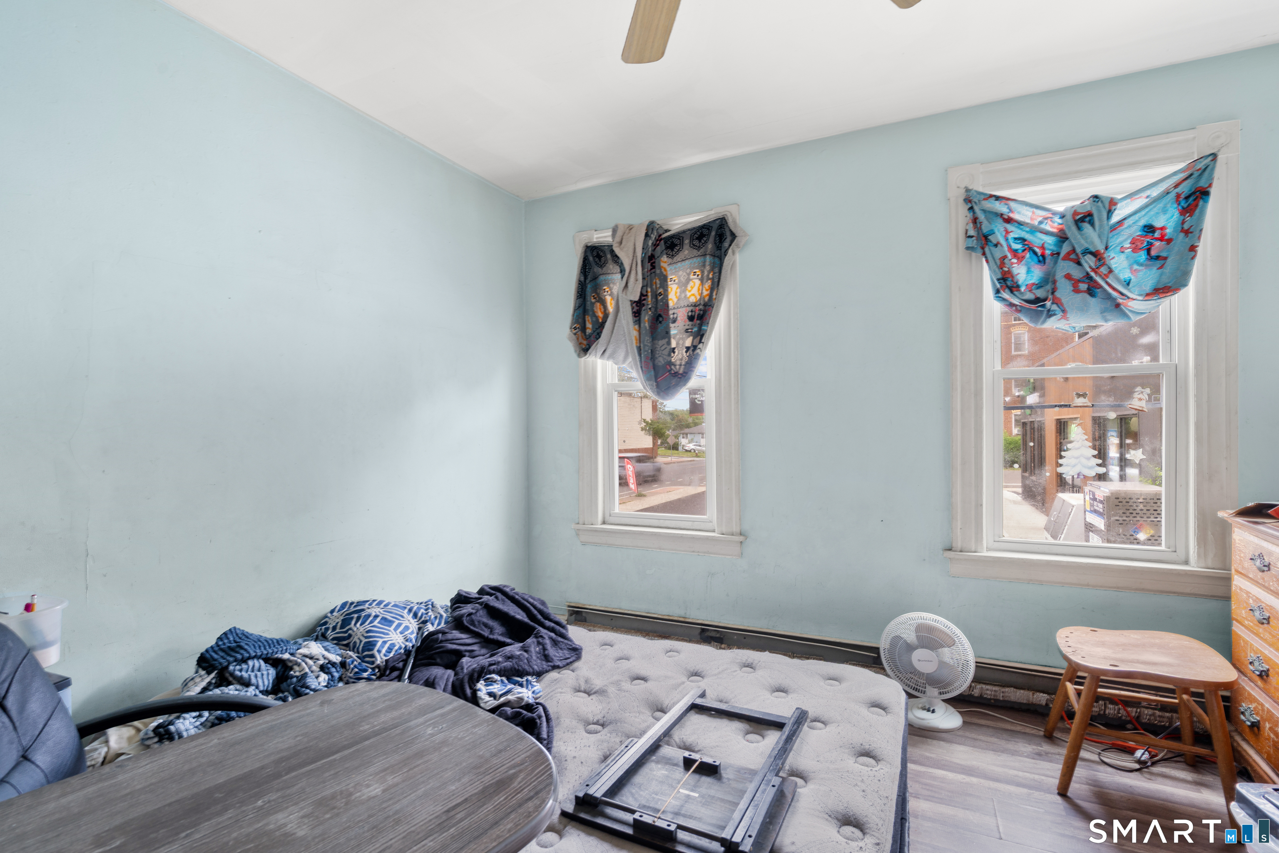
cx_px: 640
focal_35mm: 16
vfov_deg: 73.7
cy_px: 426
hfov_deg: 96.7
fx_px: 568
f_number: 9
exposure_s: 6
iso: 200
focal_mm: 16
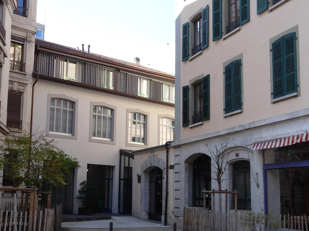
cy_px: 138
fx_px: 402
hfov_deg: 41.9
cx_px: 129
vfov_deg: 32.1
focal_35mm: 45
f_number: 4
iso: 80
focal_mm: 6.17
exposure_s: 1/160
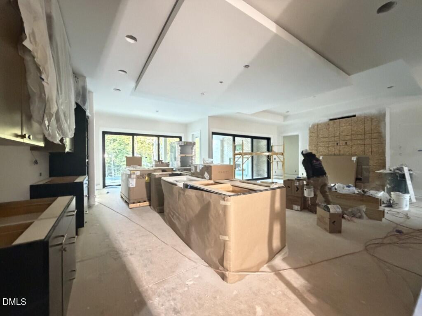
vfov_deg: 85.7
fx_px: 171
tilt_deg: -0.6
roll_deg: +0.1
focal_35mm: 14
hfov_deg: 102.1
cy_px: 158
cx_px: 211
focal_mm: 2.22
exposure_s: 1/40
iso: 1250
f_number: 2.2
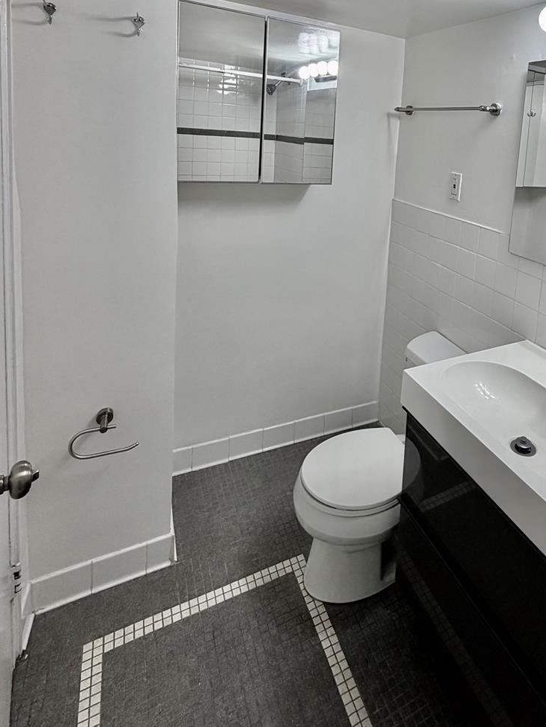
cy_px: 190
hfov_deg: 58.3
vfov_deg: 71.6
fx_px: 463
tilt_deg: -6.4
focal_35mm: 22
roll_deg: -4.4
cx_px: 401
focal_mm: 2.22
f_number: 2.2
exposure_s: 1/120
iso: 64
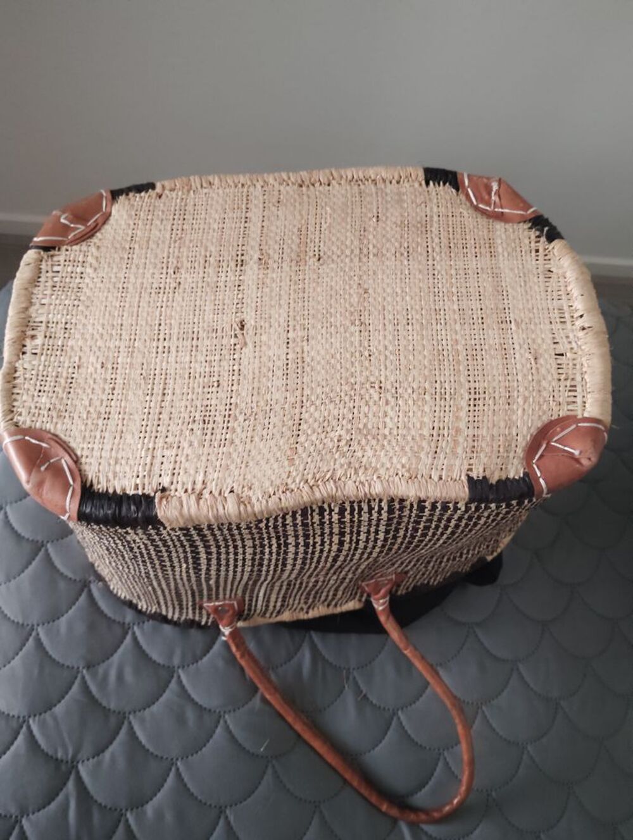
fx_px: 705
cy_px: 420
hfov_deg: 48.3
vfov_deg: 61.6
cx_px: 316
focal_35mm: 29
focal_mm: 4.25
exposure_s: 1/25
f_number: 1.8
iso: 1050
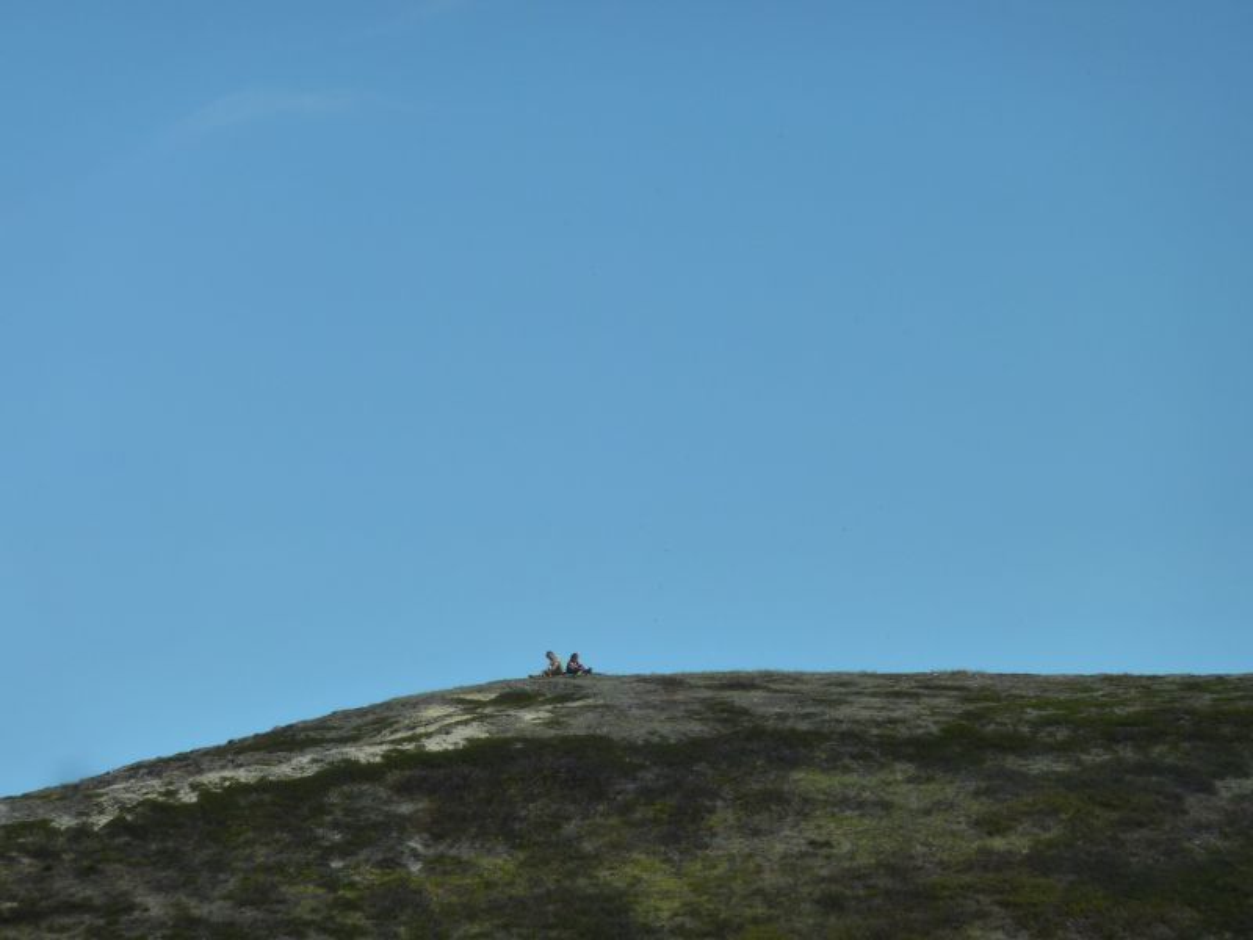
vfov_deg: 5.0
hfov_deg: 6.6
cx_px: 626
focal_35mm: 300
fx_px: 10859
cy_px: 470
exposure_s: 1/800
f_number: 5.6
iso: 125
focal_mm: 49.2
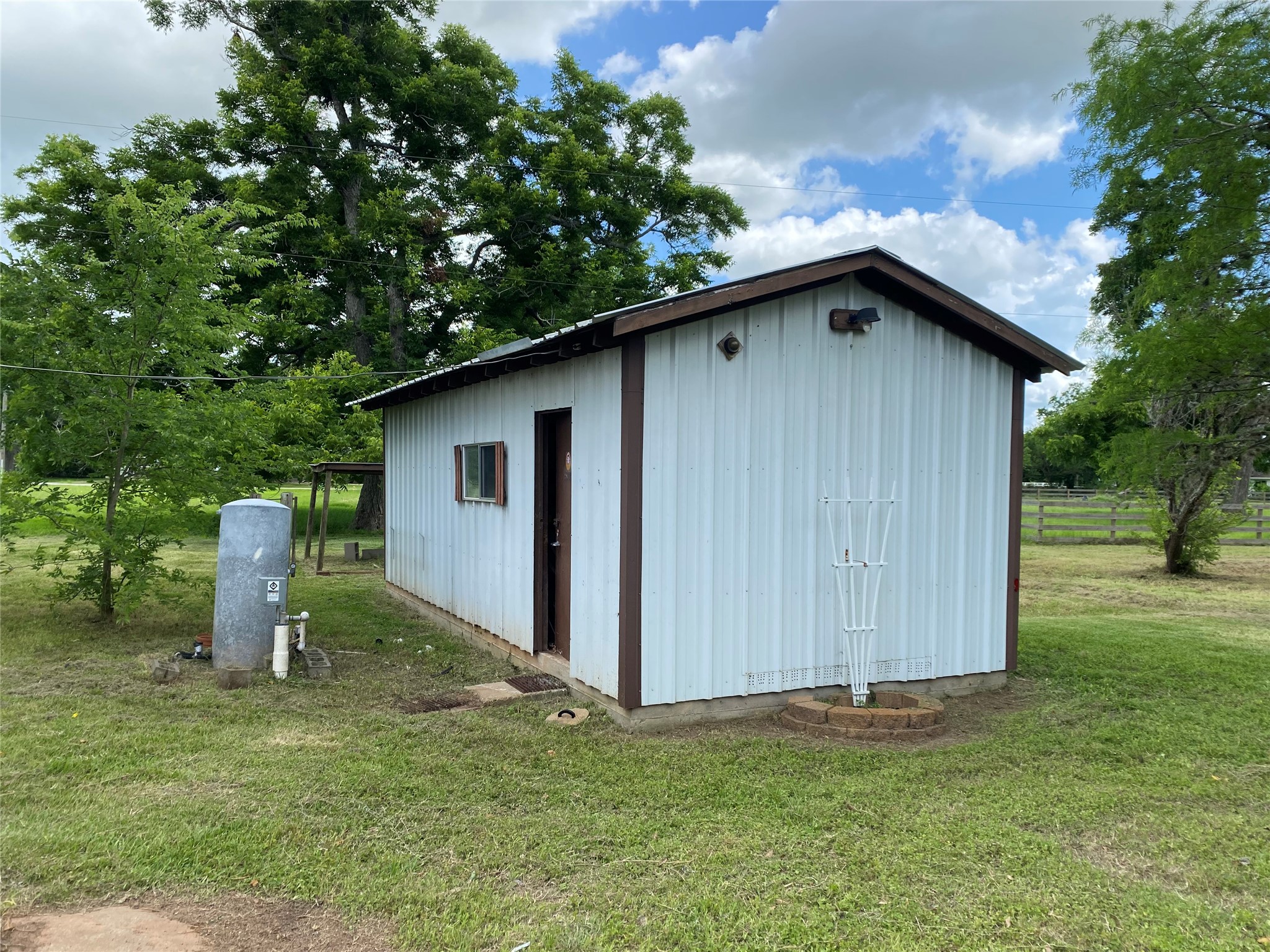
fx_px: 954
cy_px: 476
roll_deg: -1.6
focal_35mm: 26
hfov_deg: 67.3
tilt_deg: -0.5
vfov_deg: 53.1
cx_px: 635
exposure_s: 1/1170
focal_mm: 4.25
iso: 32
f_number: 1.8
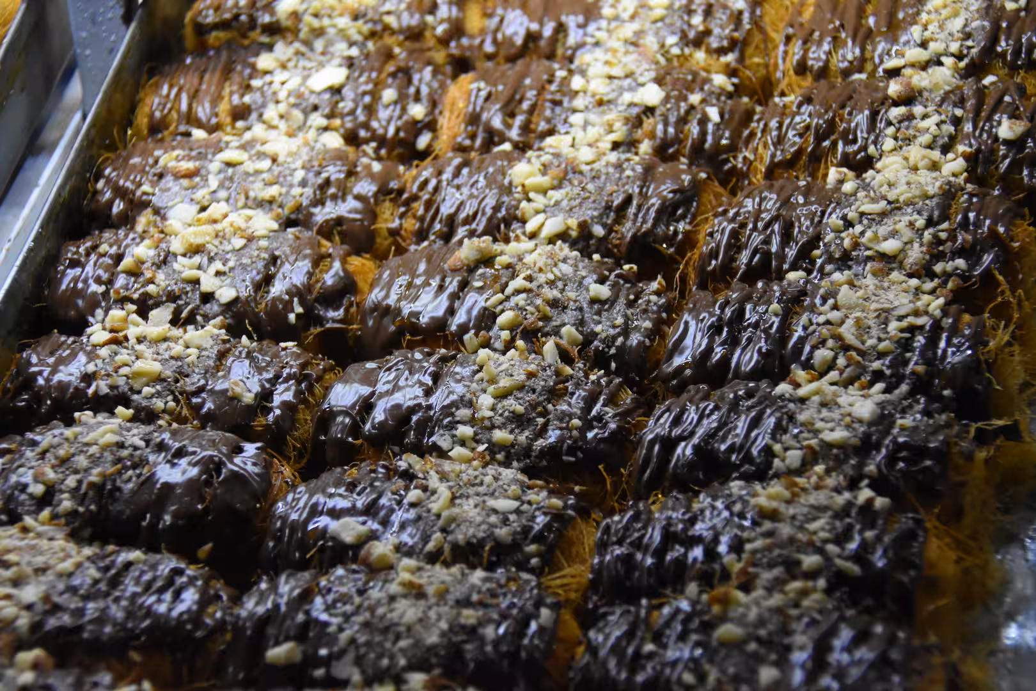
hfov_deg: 11.4
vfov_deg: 7.6
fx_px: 5180
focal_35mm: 180
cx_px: 518
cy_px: 346
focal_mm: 120
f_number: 6.3
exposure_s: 1/640
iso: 2500
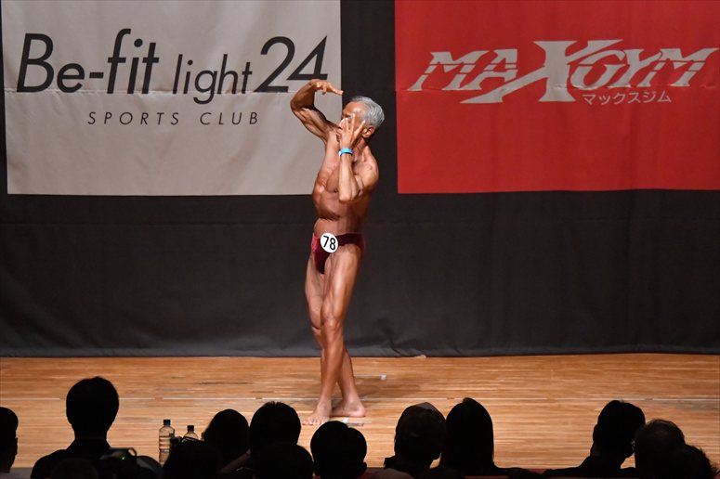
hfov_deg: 9.2
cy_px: 240
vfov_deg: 6.1
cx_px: 360
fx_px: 4498
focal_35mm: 225
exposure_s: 1/400
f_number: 5.6
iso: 10000
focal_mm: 150
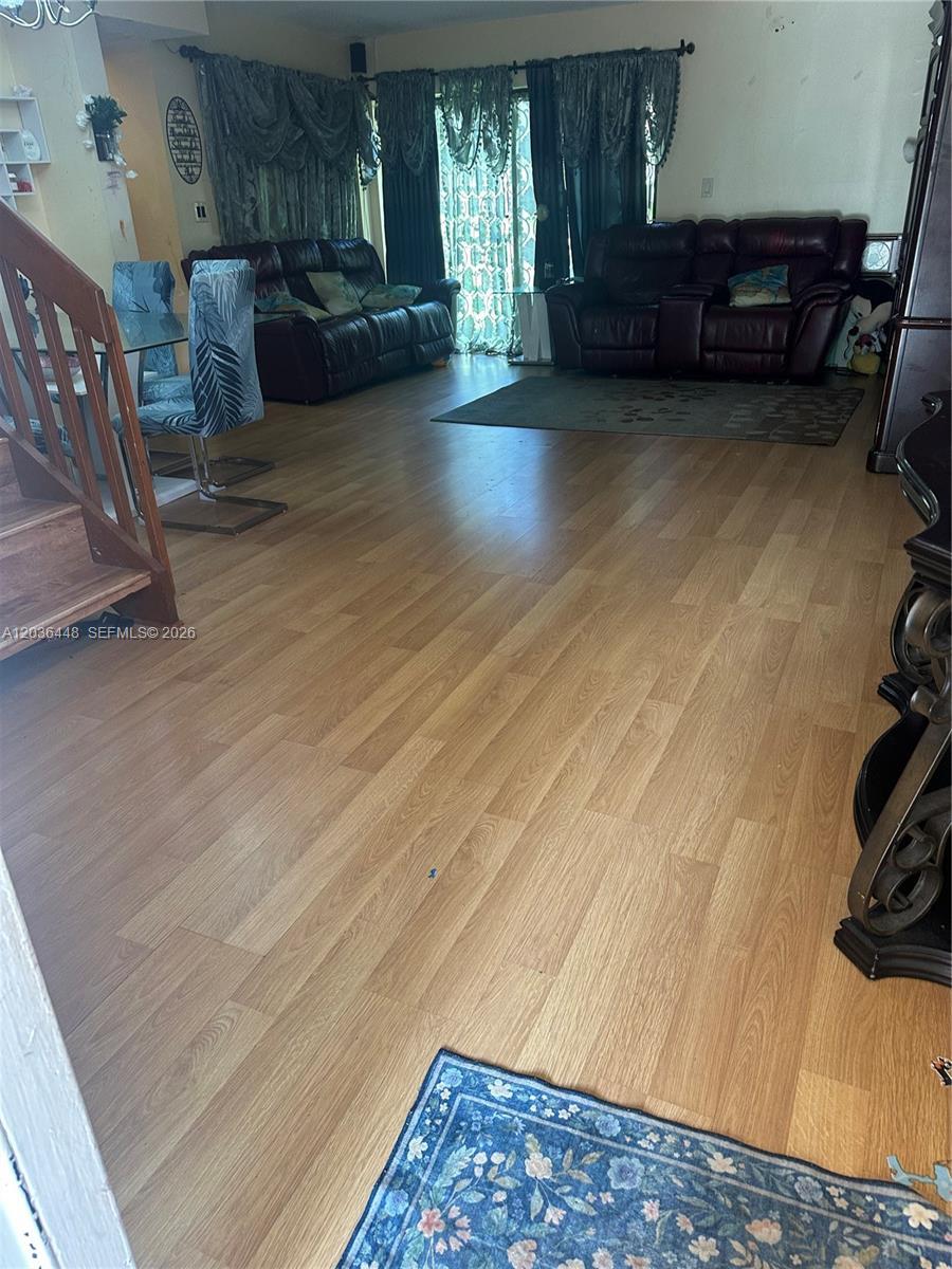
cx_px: 476
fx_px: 880
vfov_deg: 71.6
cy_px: 634
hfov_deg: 56.8
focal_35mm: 24
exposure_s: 1/60
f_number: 1.78
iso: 200
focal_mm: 6.86
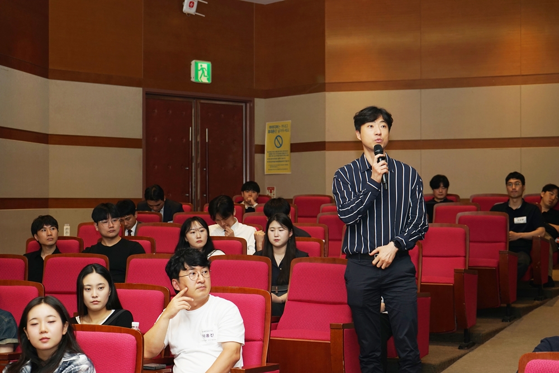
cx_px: 280
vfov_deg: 21.9
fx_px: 963
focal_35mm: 62
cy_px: 186
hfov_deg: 32.4
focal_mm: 62
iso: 400
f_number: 6.3
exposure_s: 1/100
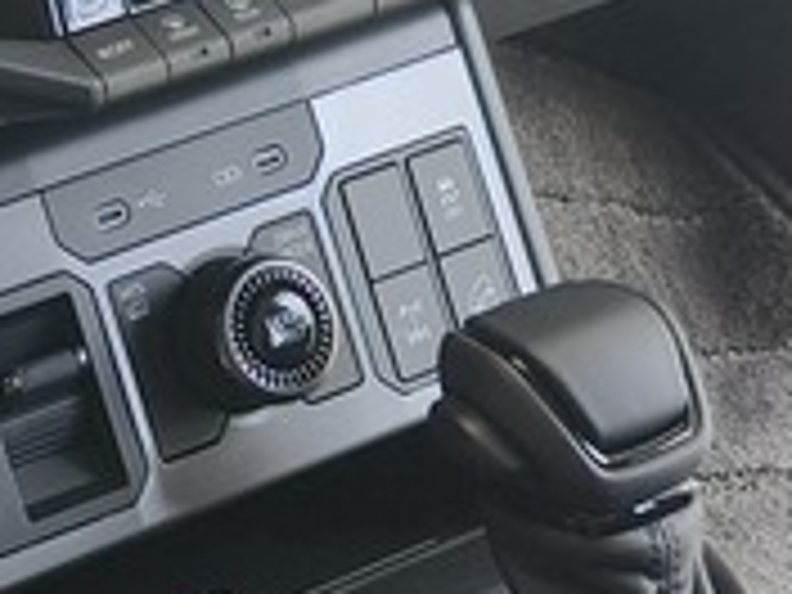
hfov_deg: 12.4
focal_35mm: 155
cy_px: 16
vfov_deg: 9.5
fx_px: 3546
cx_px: -162
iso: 511
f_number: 1.75
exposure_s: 1/120
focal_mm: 5.5
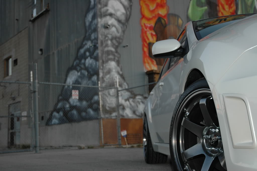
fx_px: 332
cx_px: 128
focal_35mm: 46
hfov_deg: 42.4
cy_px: 86
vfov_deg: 28.9
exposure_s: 1/60
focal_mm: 31
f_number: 4
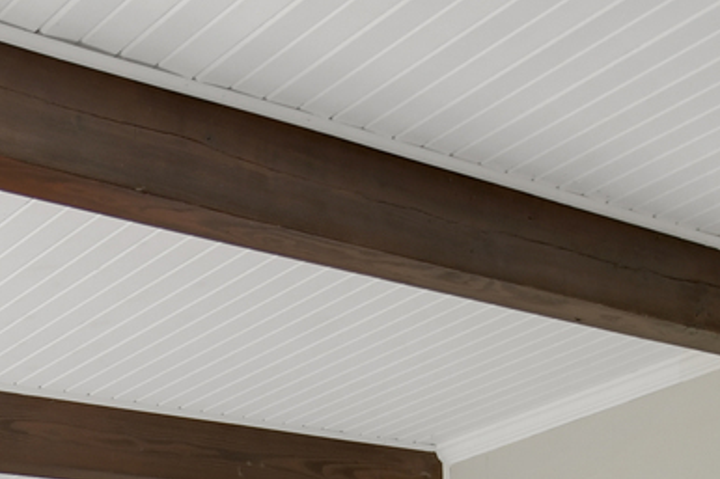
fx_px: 1259
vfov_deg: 16.5
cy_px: 954
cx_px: -280
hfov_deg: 25.9
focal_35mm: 63
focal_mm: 10
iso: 200
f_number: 3.5
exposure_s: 1/1250
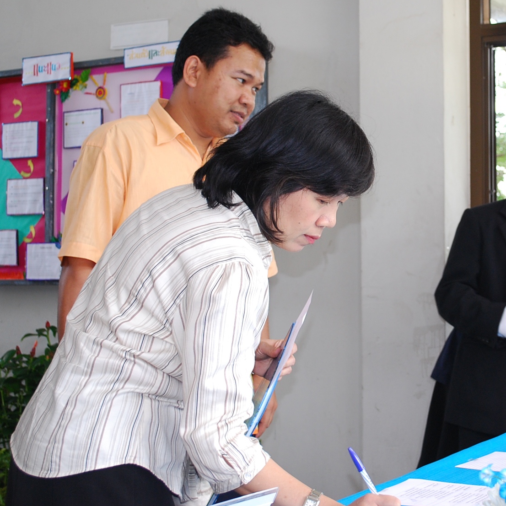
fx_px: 1108
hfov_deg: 25.4
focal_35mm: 67
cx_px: 381
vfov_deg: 25.7
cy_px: 212
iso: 400
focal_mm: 30
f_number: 4.8
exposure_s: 1/50
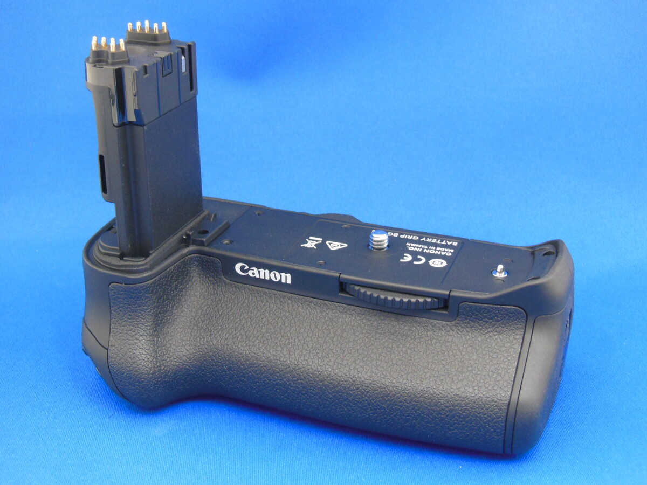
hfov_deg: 36.8
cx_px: 324
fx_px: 972
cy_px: 242
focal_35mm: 52
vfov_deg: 28.0
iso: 400
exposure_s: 1/10
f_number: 4.7
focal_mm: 9.3
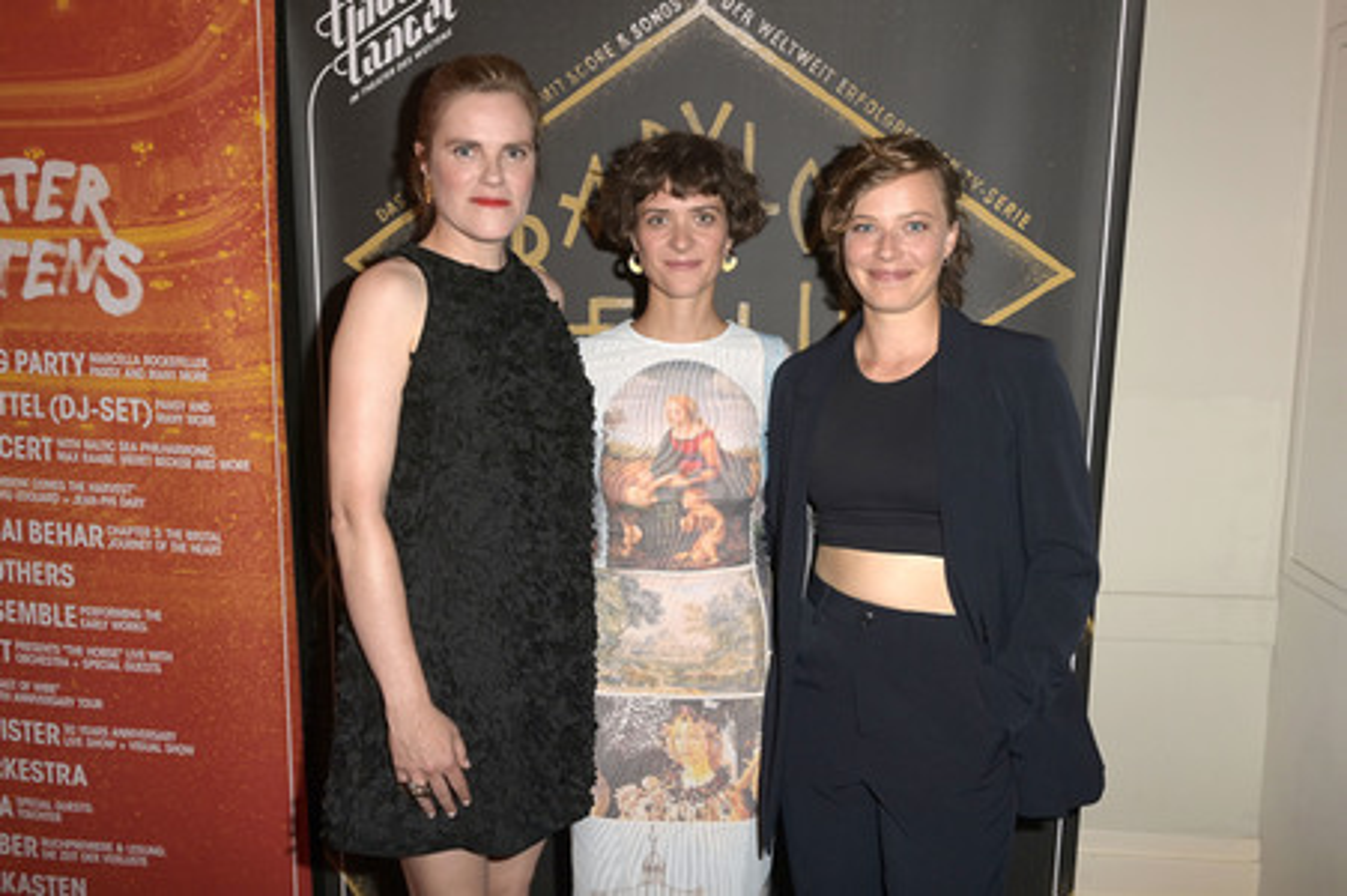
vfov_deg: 41.1
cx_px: 674
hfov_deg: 58.8
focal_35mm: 32
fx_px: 1196
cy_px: 448
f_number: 5
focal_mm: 32
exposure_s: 1/160
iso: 800
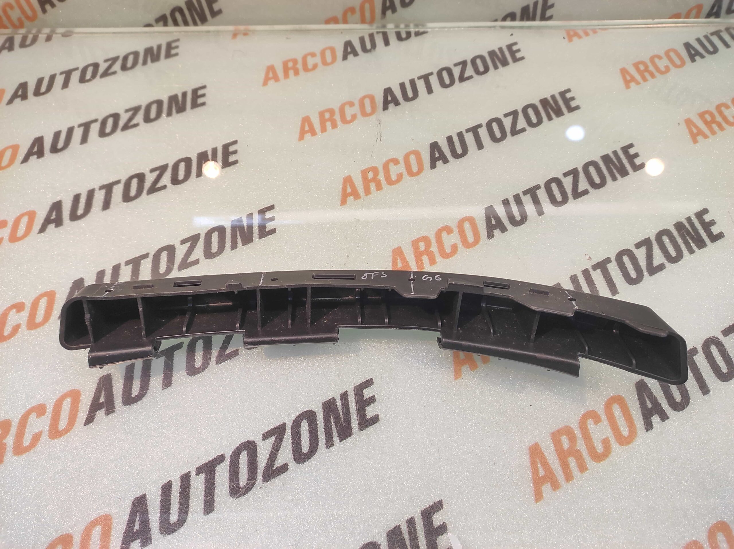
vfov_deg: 74.7
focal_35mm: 17
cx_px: 367
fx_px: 360
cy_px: 274
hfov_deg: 91.1
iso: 186
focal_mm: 4.74
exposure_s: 1/33
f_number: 1.79
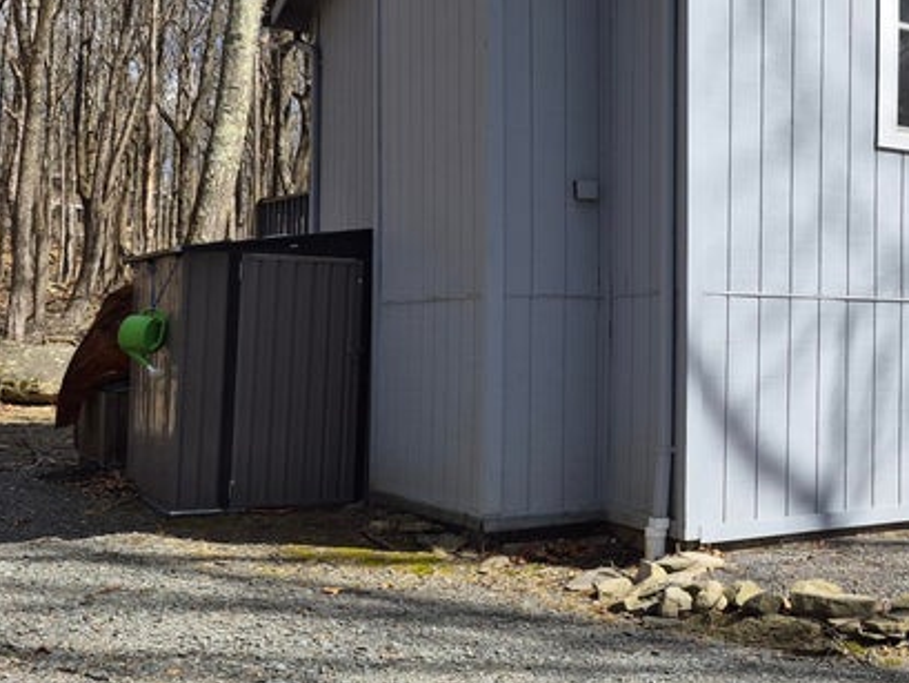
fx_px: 1261
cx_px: 890
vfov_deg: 30.3
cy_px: 303
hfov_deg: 36.1
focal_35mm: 48
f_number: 1.8
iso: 80
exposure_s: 1/4368
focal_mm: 5.4
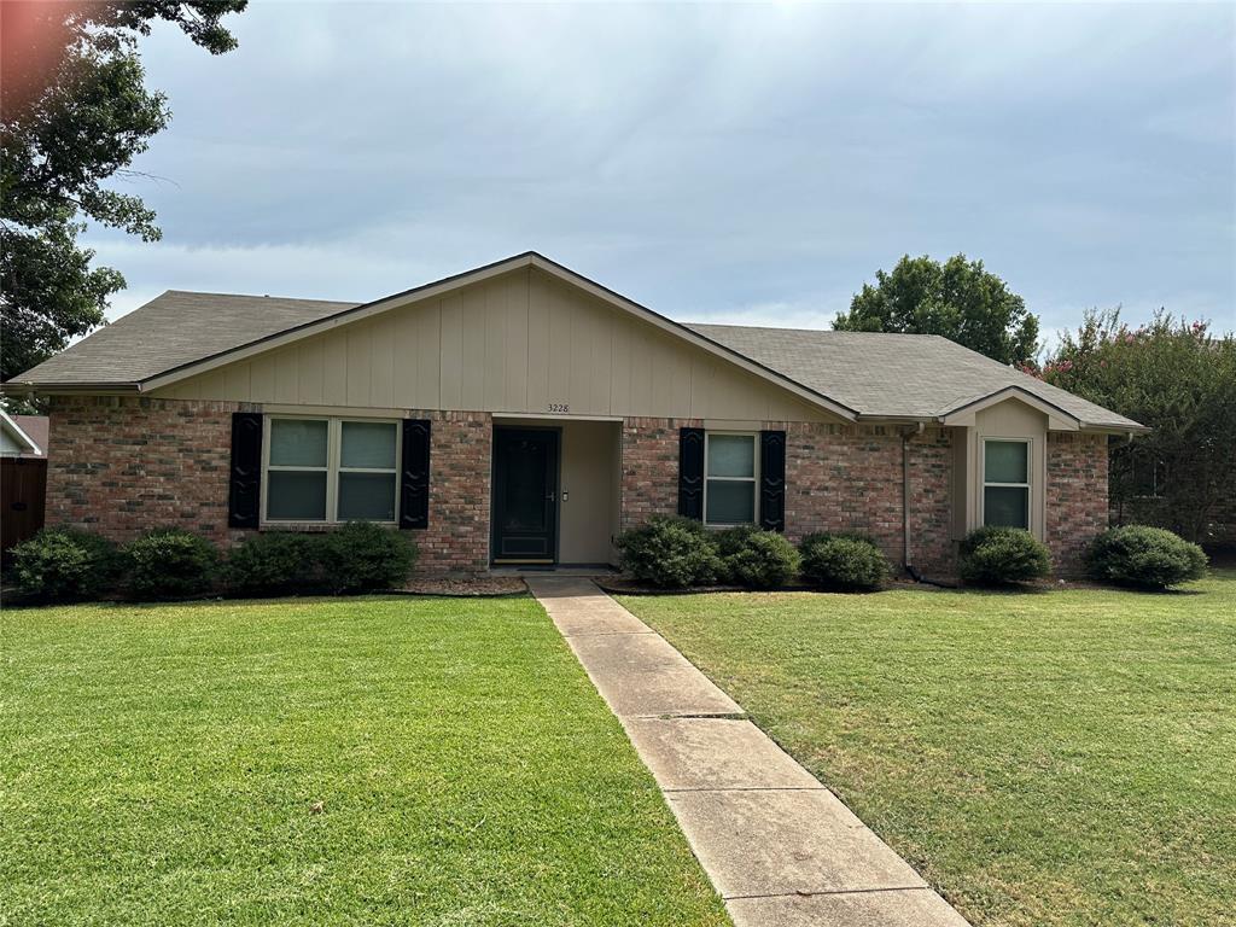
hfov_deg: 71.6
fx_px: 857
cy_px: 464
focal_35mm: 24
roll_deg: -1.4
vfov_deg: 56.8
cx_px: 618
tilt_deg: +2.3
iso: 80
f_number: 1.78
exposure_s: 1/5525
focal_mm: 6.86
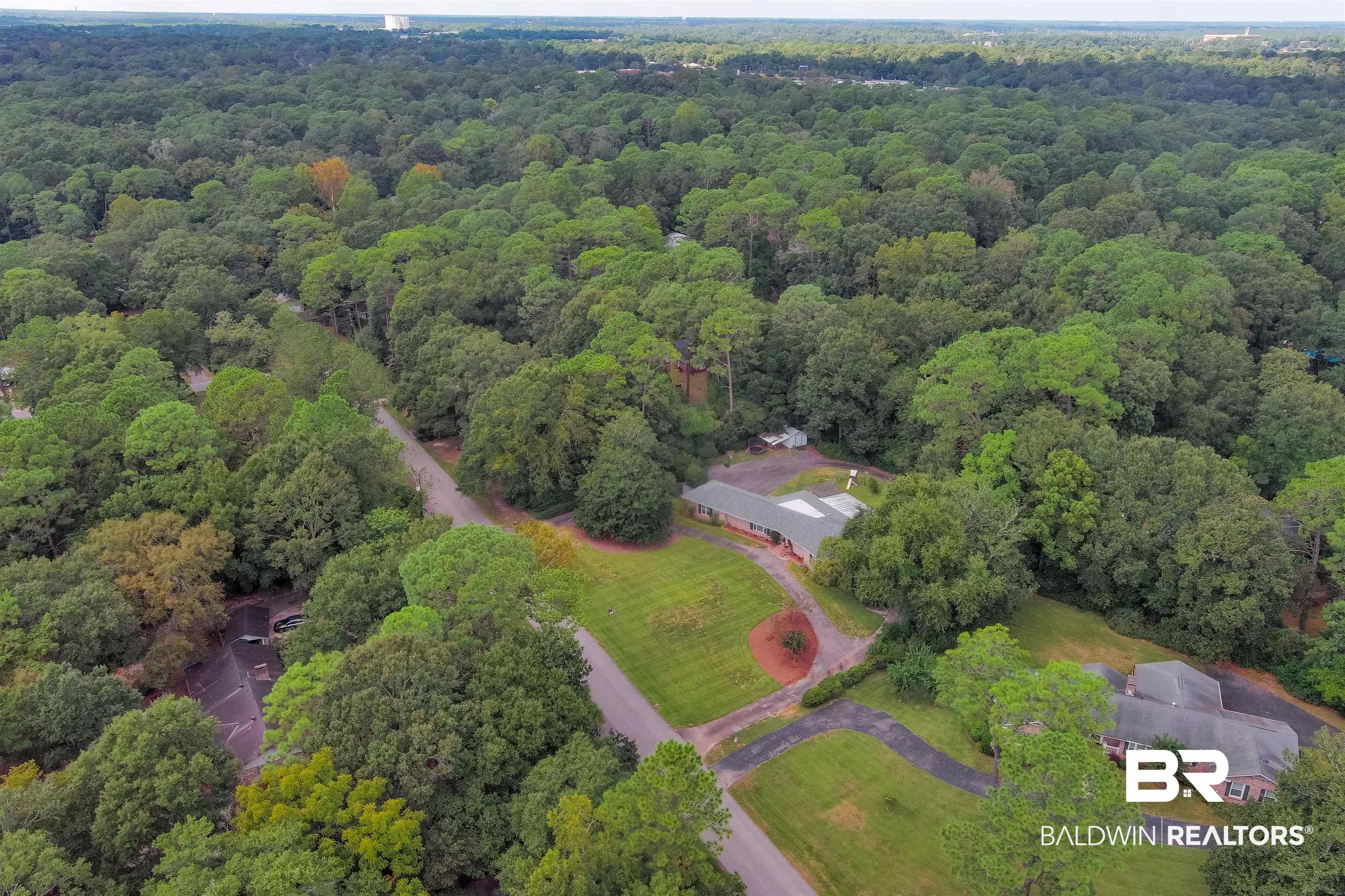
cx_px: 672
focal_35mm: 29
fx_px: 1083
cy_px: 448
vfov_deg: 44.9
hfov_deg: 63.7
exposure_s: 1/200
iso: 200
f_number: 10
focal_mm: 10.57
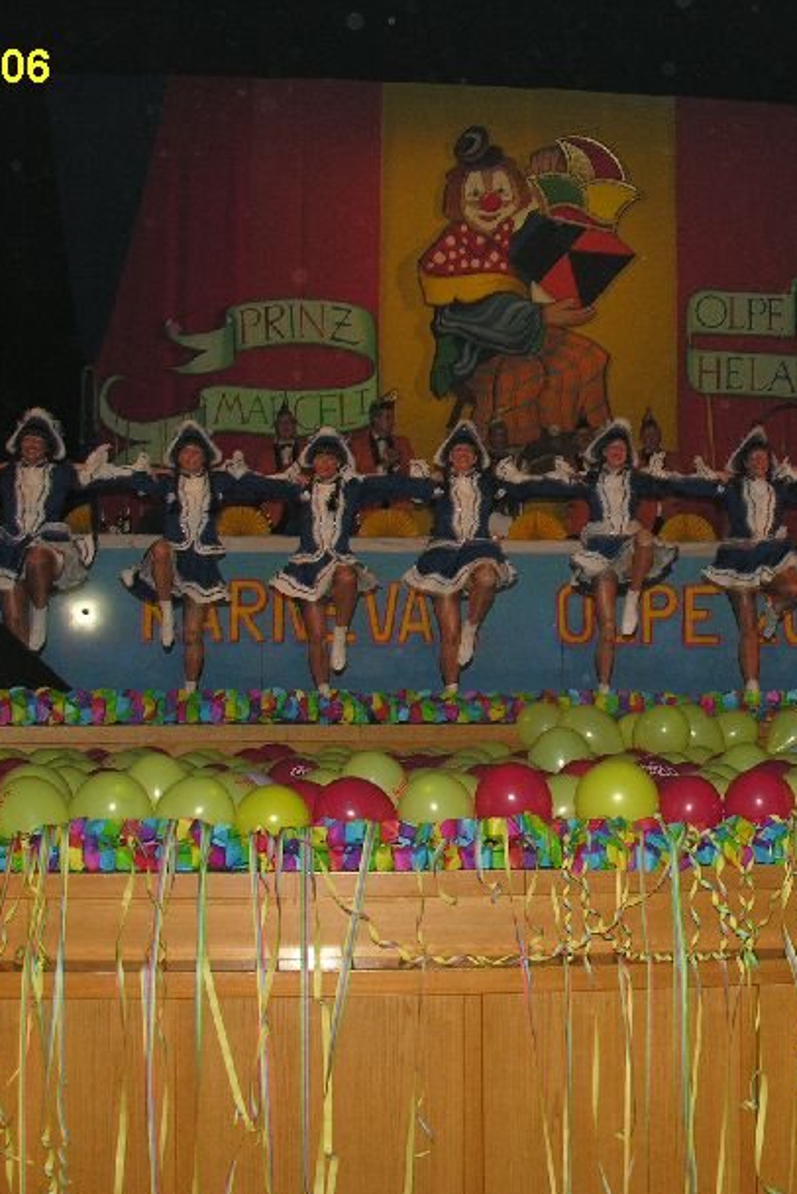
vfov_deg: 40.3
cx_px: 590
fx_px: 1625
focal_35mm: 49
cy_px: 601
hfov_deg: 27.2
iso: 100
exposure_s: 1/60.1
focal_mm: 8.9
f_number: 4
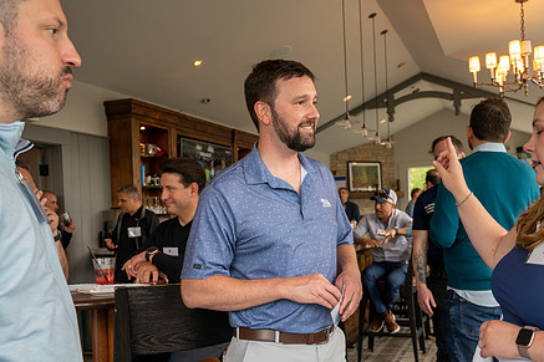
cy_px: 221
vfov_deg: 36.7
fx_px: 544
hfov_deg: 52.8
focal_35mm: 36
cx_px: 329
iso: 640
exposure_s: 1/100
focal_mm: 24
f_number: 4
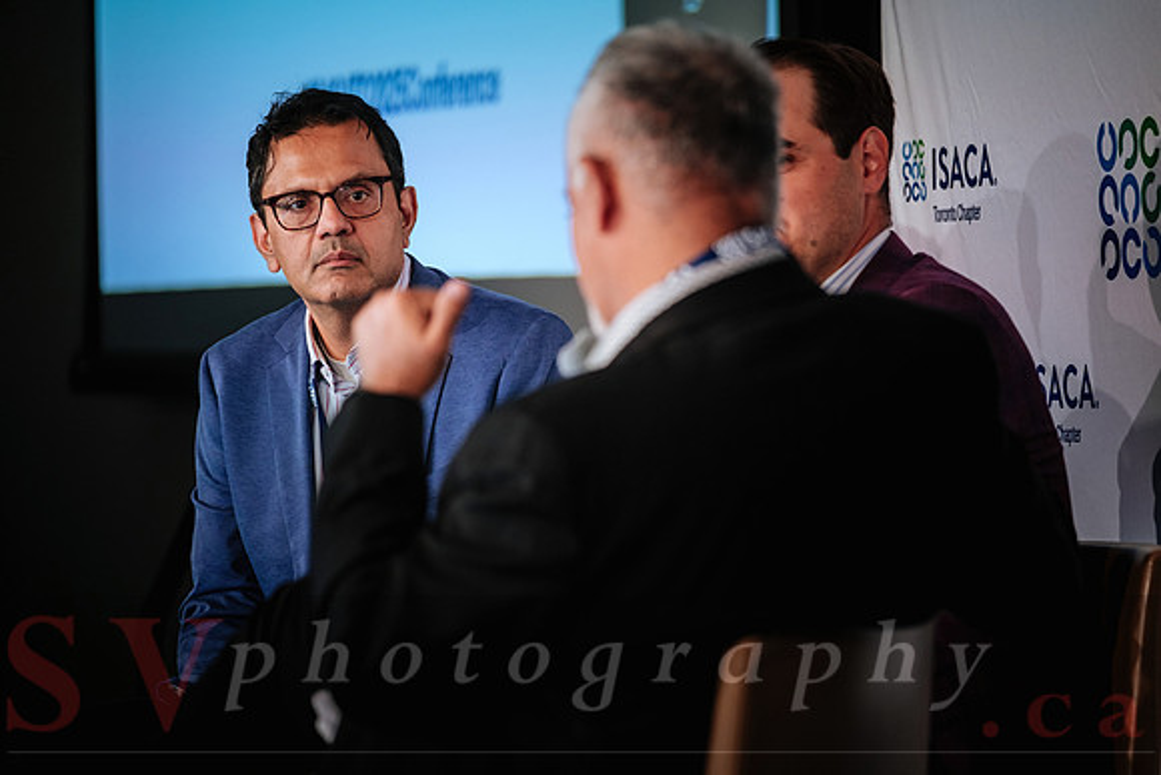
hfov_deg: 9.8
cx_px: 580
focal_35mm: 210
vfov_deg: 6.5
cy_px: 388
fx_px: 6774
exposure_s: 1/80
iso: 800
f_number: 2.8
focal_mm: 140
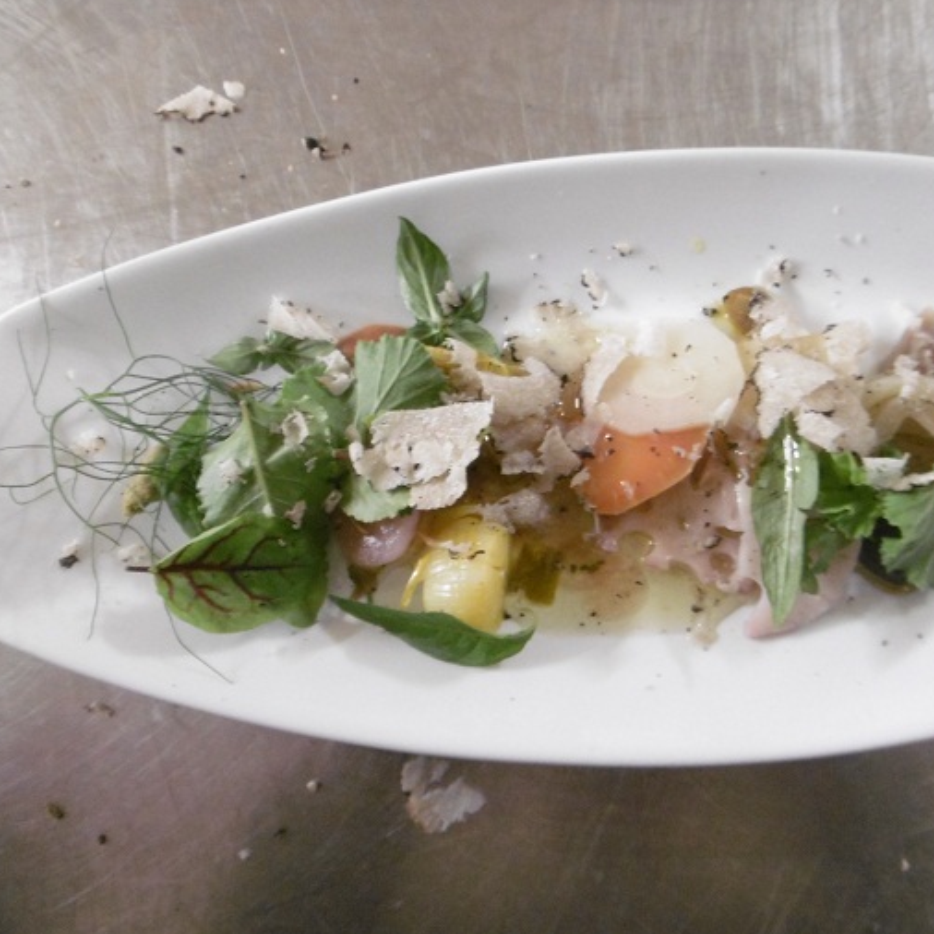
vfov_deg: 55.6
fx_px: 885
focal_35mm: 29
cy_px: 466
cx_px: 626
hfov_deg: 54.5
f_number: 3.1
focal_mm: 4.3
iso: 400
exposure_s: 1/10
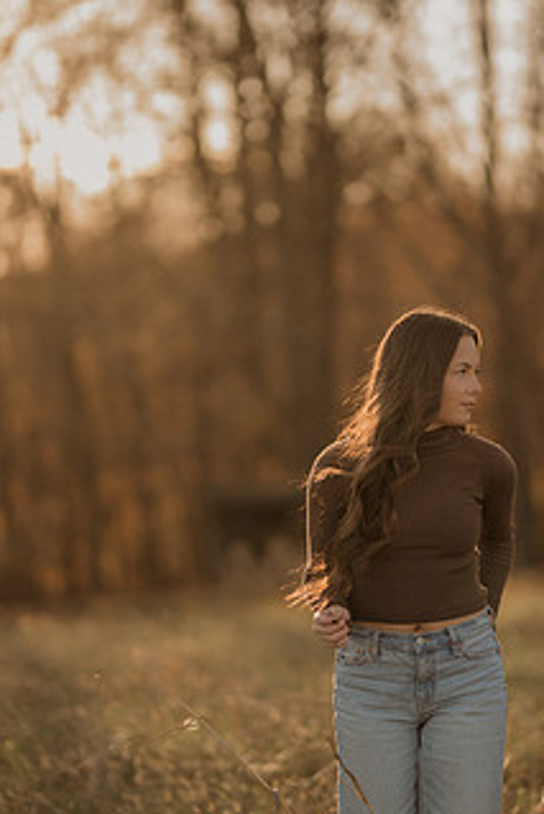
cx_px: 327
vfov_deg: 17.1
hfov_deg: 11.4
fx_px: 2717
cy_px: 447
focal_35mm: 120
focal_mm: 85
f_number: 1.4
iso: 200
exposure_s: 1/1600
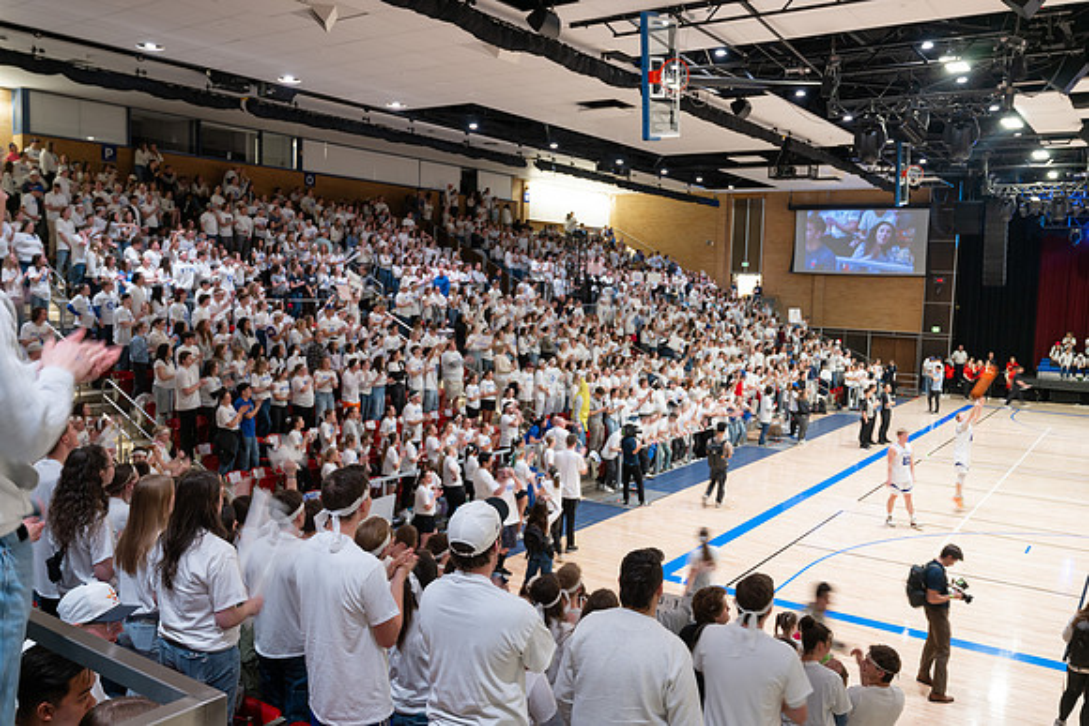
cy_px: 363
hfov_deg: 61.1
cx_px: 544
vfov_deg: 43.0
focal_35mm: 30
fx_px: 923
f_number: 4
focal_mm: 30.5
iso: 320
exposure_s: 1/10
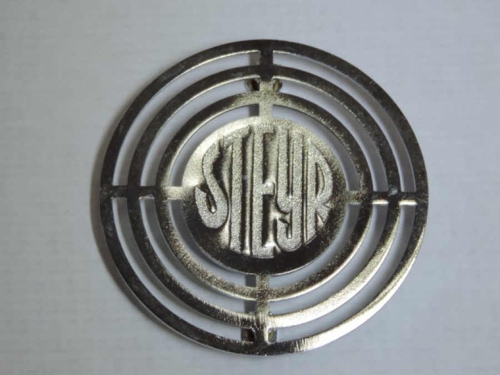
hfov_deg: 13.6
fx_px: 2094
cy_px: 188
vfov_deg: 10.2
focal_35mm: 145
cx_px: 250
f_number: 4.4
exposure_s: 1/125
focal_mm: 25.8
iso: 280
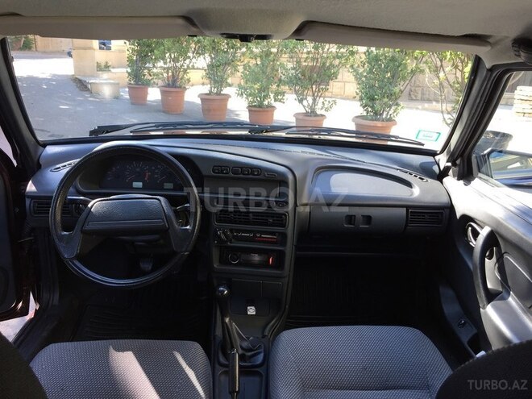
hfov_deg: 61.7
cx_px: 266
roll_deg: -1.1
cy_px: 200
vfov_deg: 48.2
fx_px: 446
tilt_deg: -15.5
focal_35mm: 29
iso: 32
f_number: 2.2
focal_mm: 4.15
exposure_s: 1/100
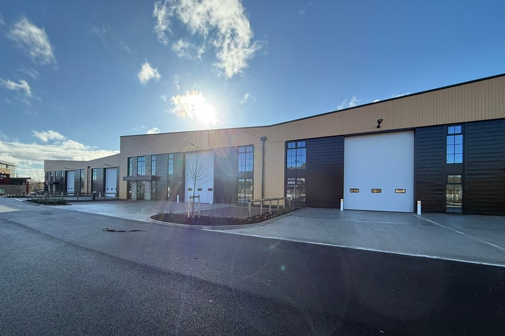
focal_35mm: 15
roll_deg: -1.0
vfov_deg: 76.9
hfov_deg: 100.4
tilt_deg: +1.3
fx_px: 210
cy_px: 191
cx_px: 247
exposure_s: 1/1285
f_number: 2.2
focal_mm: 2.22
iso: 64
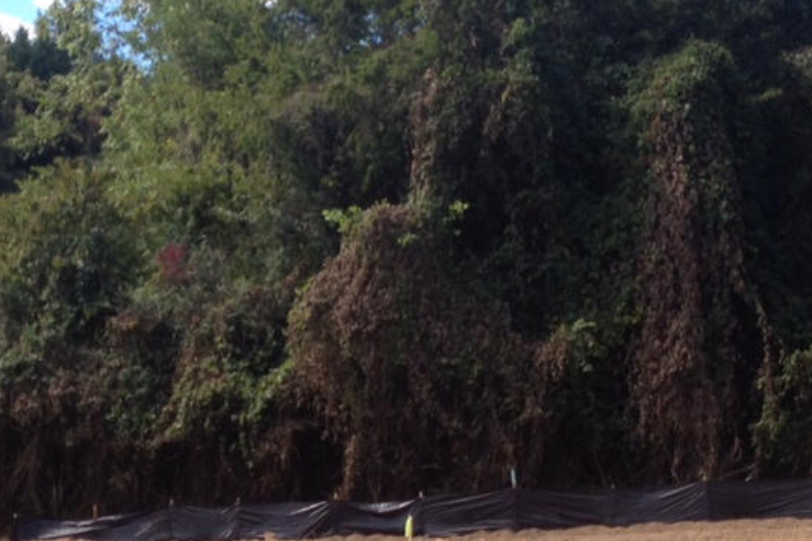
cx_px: 295
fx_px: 1962
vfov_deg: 15.7
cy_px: 355
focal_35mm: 87
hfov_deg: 23.3
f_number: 2.4
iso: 50
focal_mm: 4.28
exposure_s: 1/736
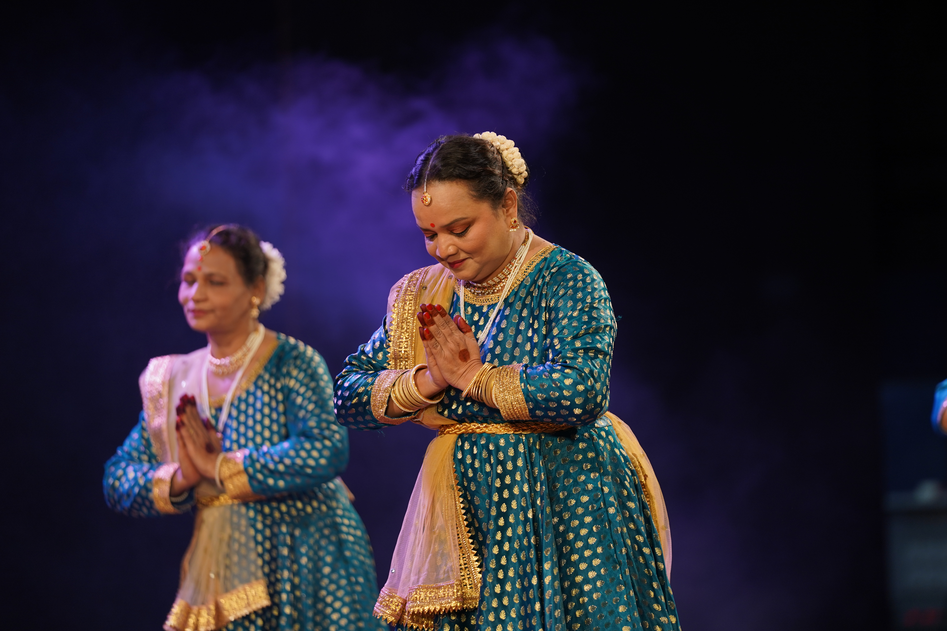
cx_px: 474
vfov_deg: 6.9
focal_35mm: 200
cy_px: 316
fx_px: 5261
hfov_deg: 10.3
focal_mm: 200
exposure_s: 1/200
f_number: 2.8
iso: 320
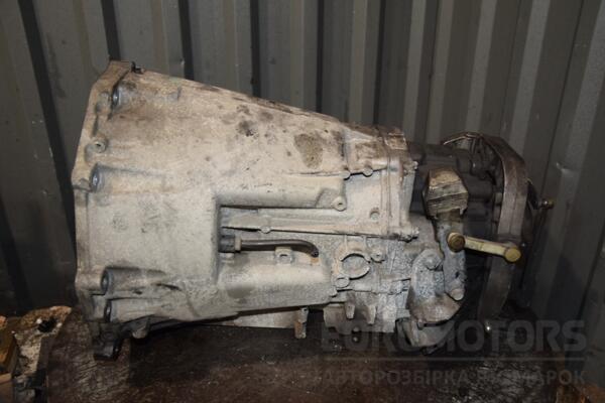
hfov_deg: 59.5
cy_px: 202
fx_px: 529
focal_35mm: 32
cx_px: 302
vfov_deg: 41.7
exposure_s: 1/60
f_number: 5
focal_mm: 21
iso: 800
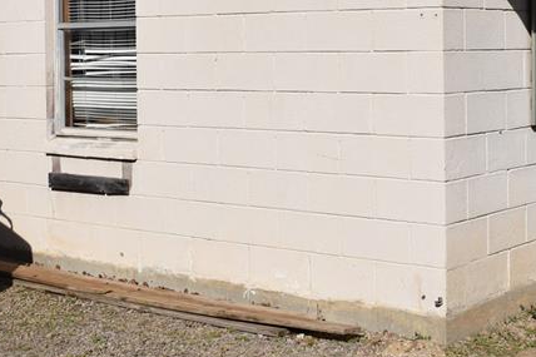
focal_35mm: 79
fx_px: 1176
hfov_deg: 25.6
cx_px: 347
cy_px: 56
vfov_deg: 17.1
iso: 200
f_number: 11
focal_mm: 22
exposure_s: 1/500
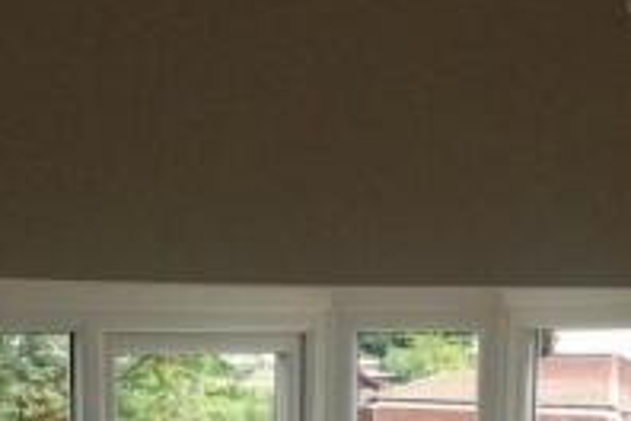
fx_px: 1875
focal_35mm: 107
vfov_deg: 12.2
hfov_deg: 19.0
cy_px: 633
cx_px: 215
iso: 80
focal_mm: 4.28
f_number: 2.4
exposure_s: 1/497
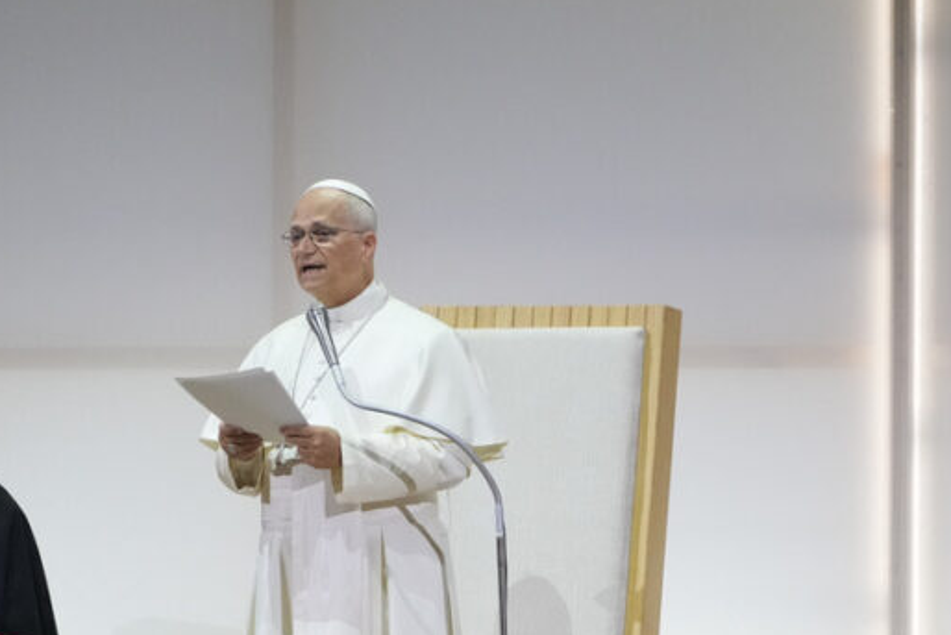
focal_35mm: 981
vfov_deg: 1.4
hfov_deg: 2.1
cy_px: 718
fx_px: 25920
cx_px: 507
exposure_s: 1/500
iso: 5000
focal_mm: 420
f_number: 4
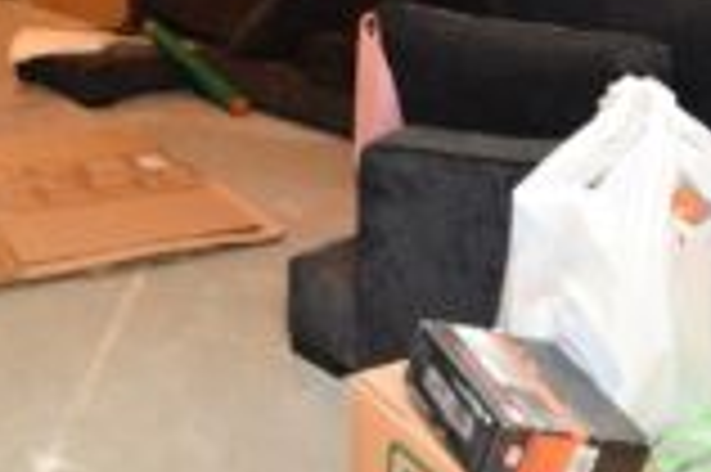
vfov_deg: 30.4
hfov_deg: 47.4
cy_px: -74
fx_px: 750
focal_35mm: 38
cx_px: 122
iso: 900
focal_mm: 10
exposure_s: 1/60
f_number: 3.5
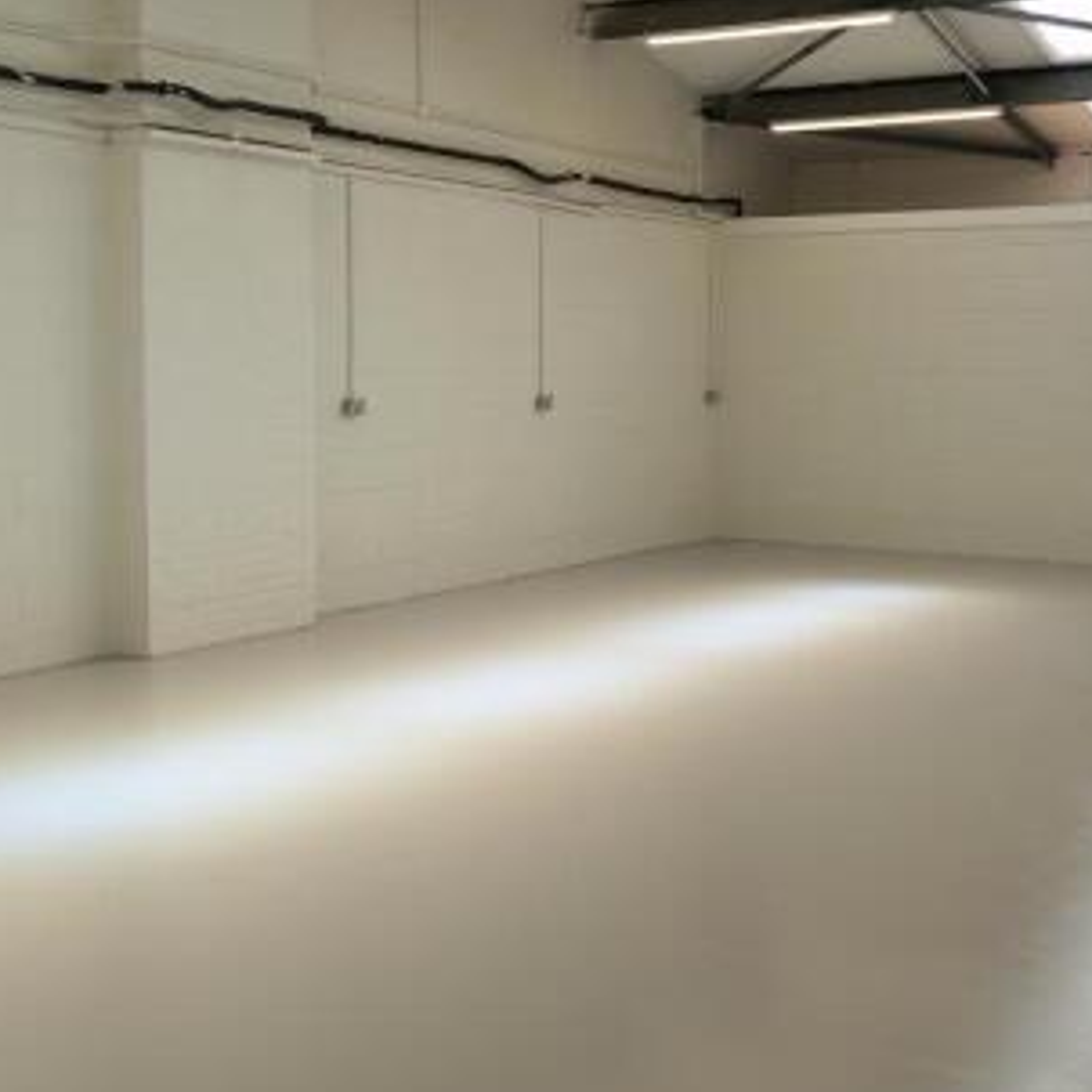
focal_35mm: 46
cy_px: 486
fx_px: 1642
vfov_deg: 36.8
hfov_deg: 36.4
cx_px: 743
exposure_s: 1/100
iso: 20
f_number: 1.8
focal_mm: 4
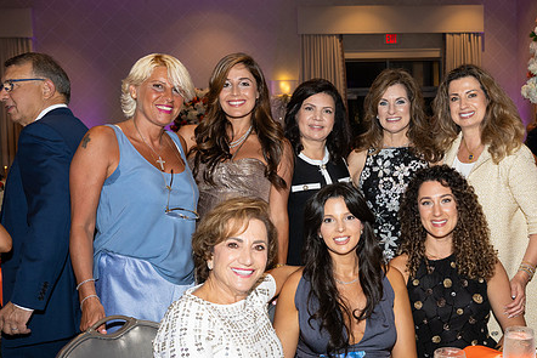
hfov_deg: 44.0
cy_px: 215
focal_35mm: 44
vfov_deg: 30.5
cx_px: 347
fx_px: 657
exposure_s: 1/100
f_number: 5.6
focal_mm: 33.5
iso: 800
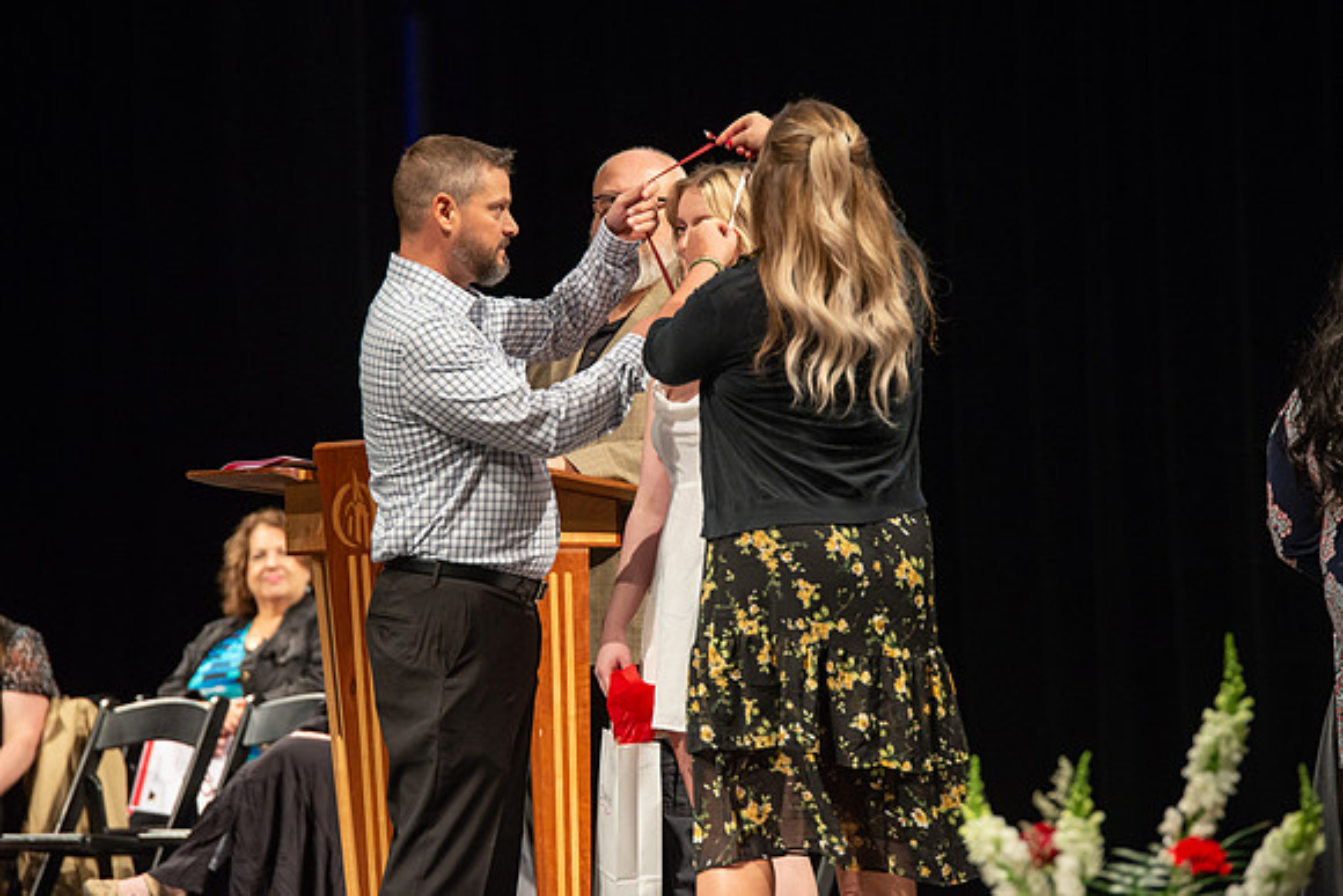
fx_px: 7089
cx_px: 672
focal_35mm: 190
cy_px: 448
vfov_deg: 7.2
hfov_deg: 10.8
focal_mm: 190
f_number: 4
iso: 1600
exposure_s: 1/100
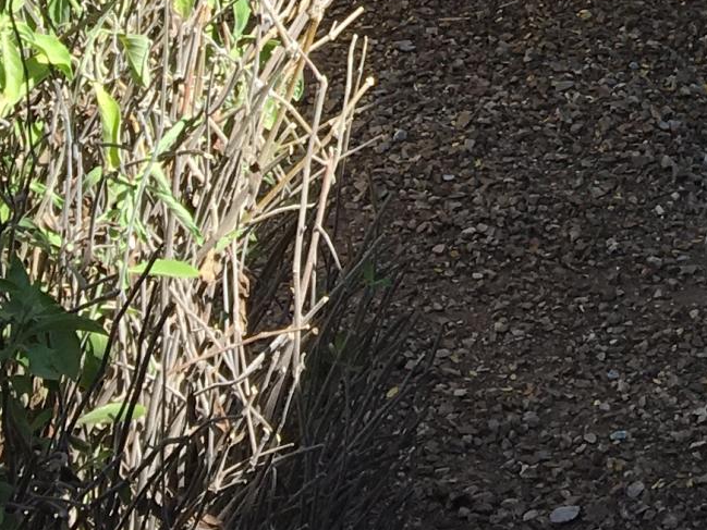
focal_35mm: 134
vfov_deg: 10.1
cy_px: -604
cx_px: 1057
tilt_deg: -5.6
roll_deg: -0.6
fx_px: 2737
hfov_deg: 13.8
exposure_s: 1/442
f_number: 2.2
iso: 25
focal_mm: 4.15
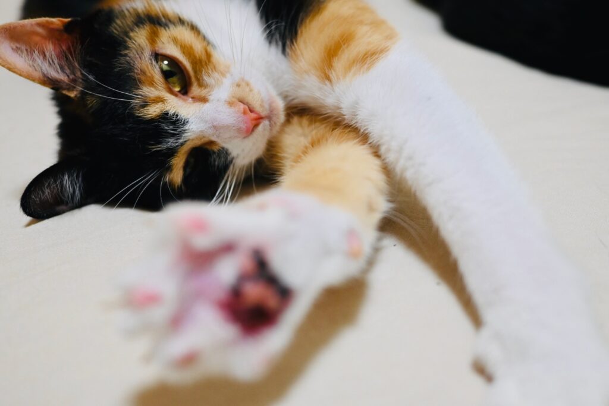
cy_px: 203
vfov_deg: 31.9
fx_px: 711
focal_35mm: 42
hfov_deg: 46.4
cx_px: 304
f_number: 2.8
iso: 900
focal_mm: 28
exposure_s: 1/125
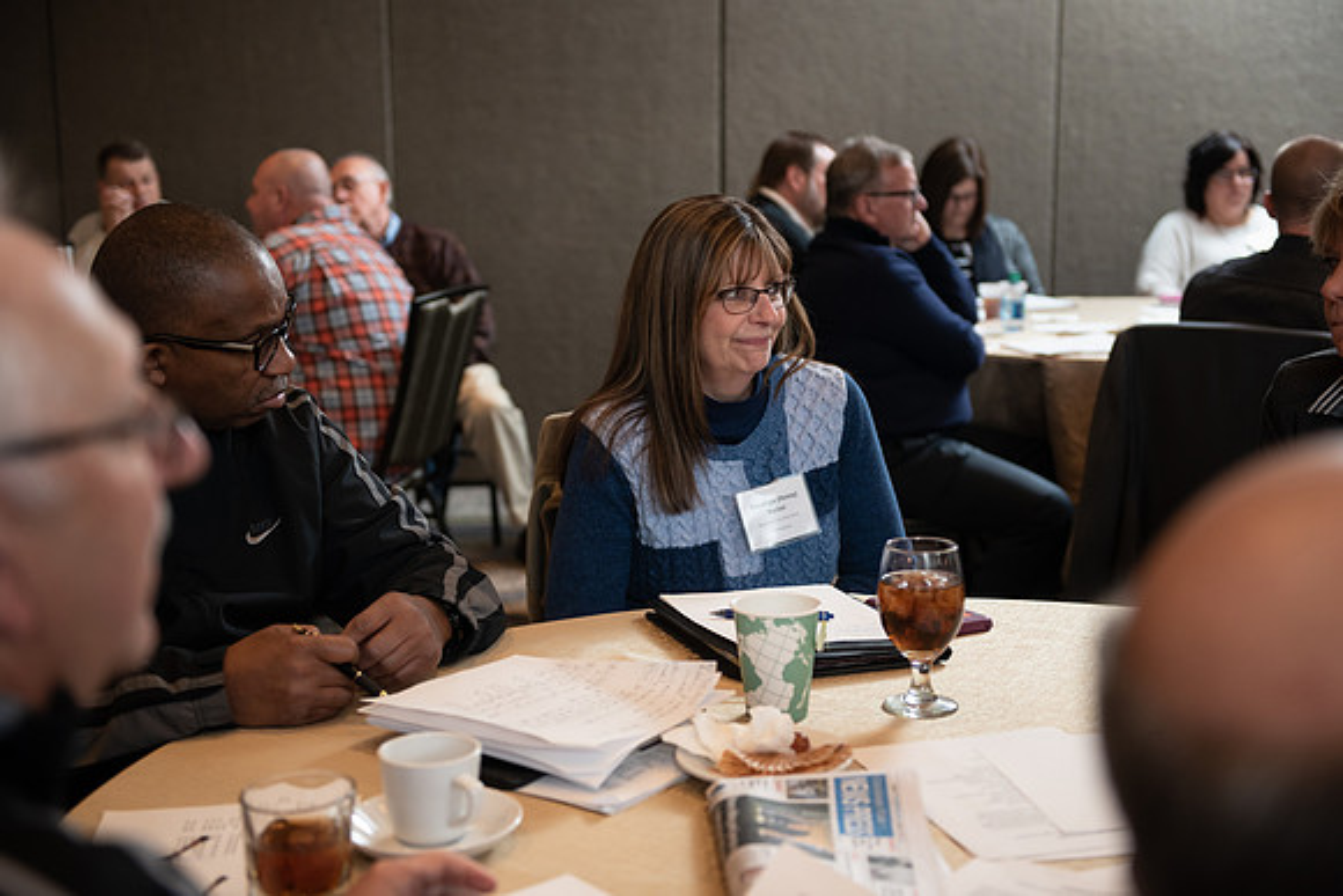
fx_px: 1866
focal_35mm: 50
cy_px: 448
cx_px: 672
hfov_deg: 39.6
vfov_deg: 27.0
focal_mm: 50
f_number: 3.2
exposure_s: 1/200
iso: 1000
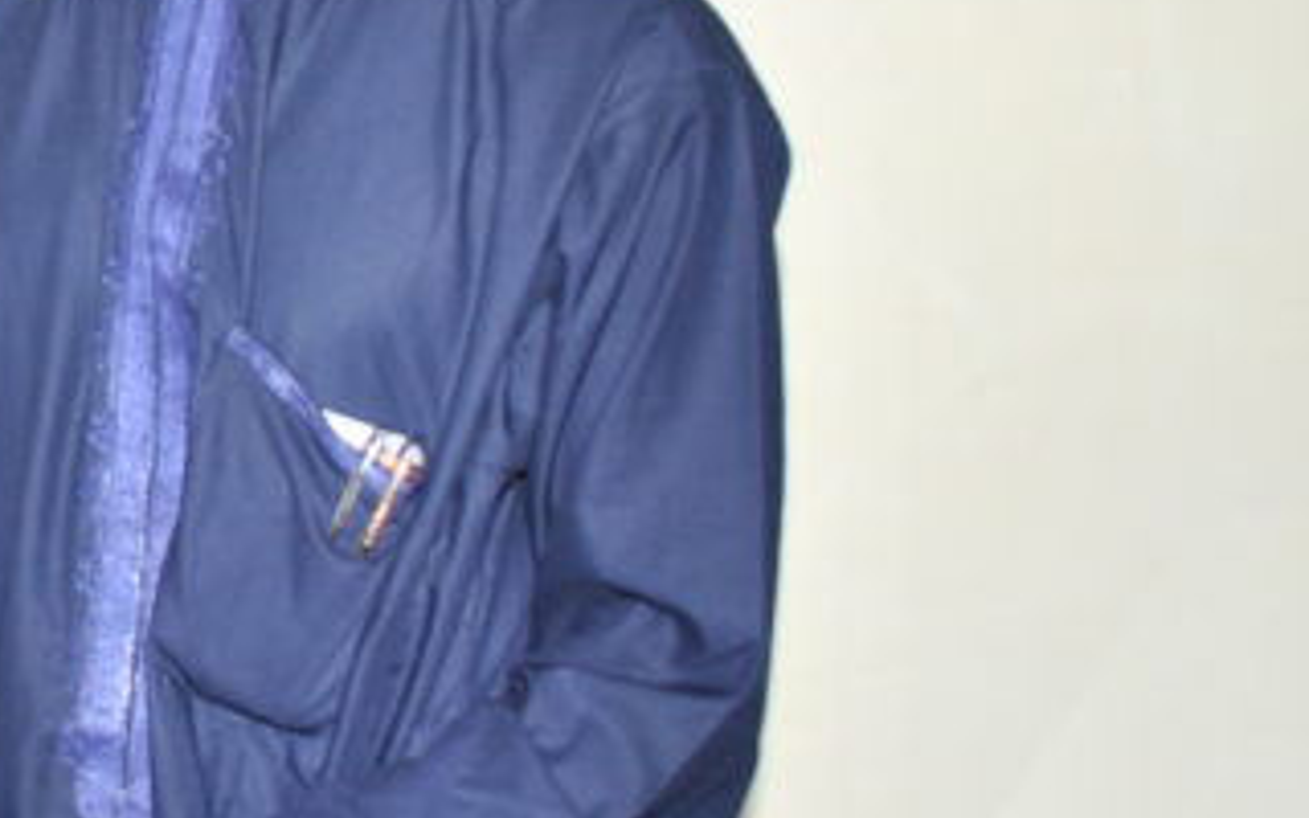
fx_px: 3496
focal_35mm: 98
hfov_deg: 19.4
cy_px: 96
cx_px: -454
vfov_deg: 13.2
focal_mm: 20
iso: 200
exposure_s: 1/60
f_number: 4
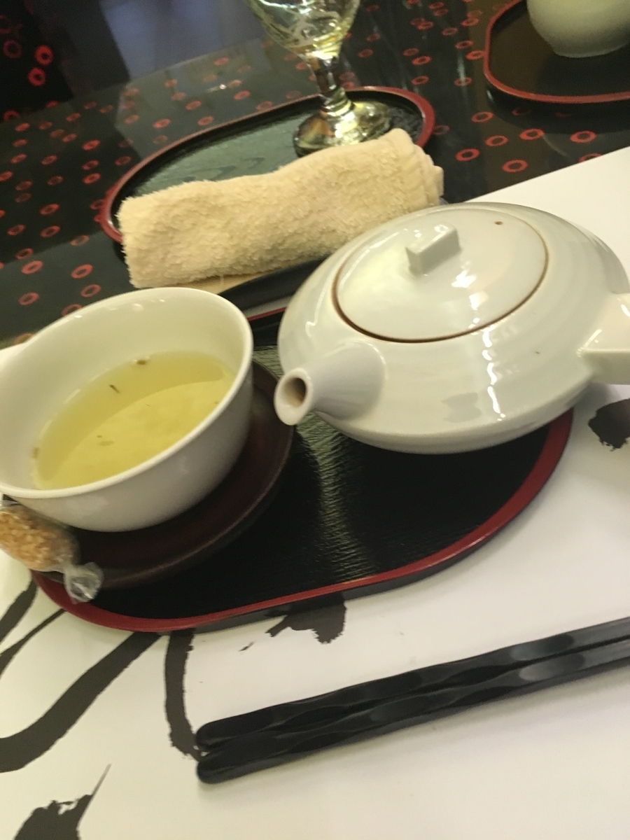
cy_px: 420
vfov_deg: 61.7
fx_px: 704
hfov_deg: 48.2
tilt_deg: -44.2
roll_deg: +20.9
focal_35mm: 29
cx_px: 315
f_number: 2.2
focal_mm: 4.15
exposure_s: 1/17
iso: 200
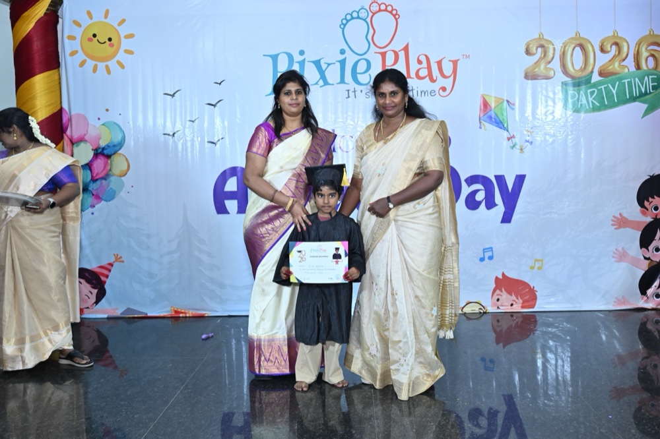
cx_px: 330
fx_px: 660
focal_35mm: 36
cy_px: 220
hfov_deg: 53.1
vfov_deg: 36.8
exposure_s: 1/160
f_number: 6.3
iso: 1000
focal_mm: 36
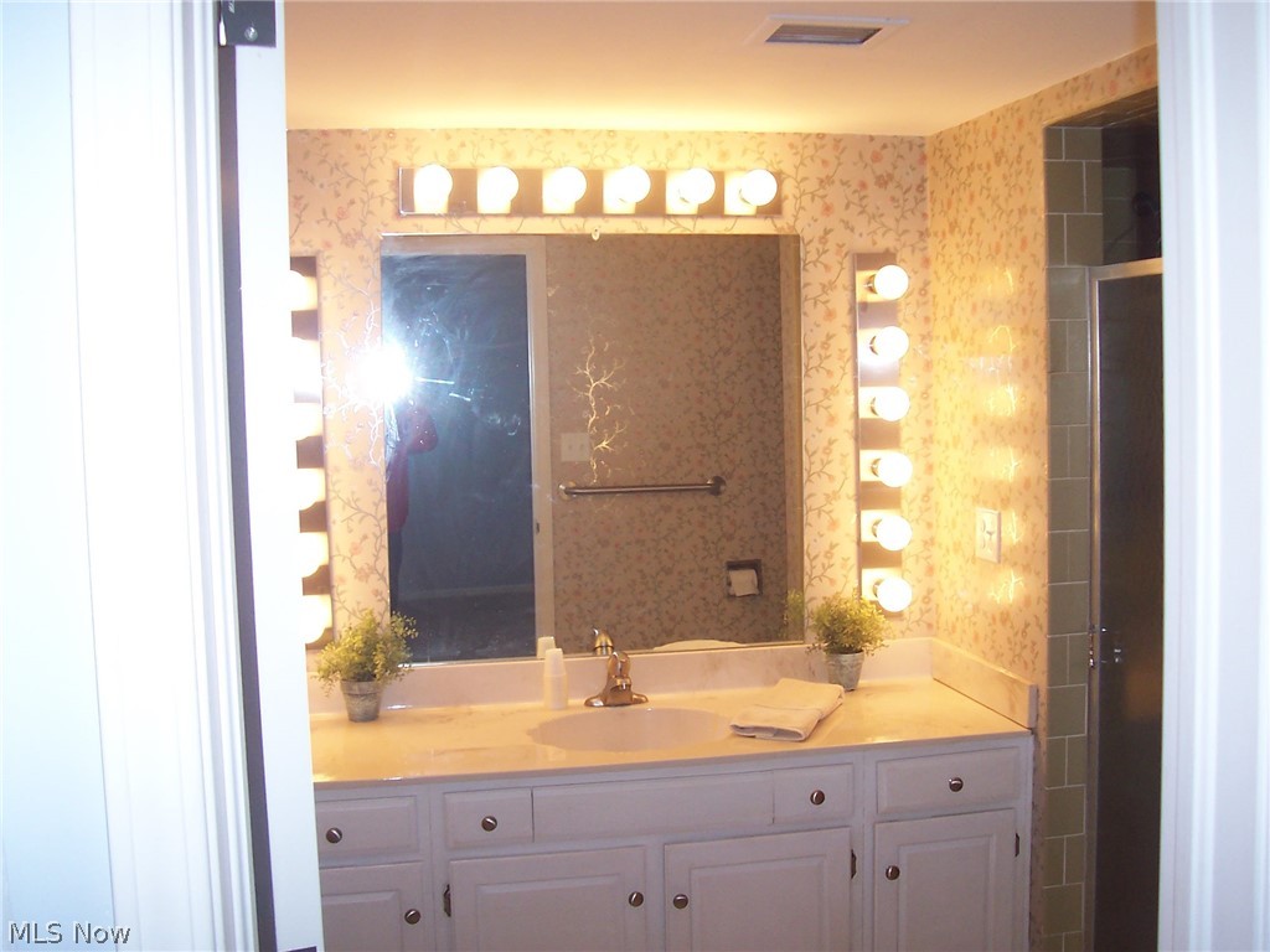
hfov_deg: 50.1
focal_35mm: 37
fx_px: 1357
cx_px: 635
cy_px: 476
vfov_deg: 38.7
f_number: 2.8
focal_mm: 5.6
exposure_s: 1/90
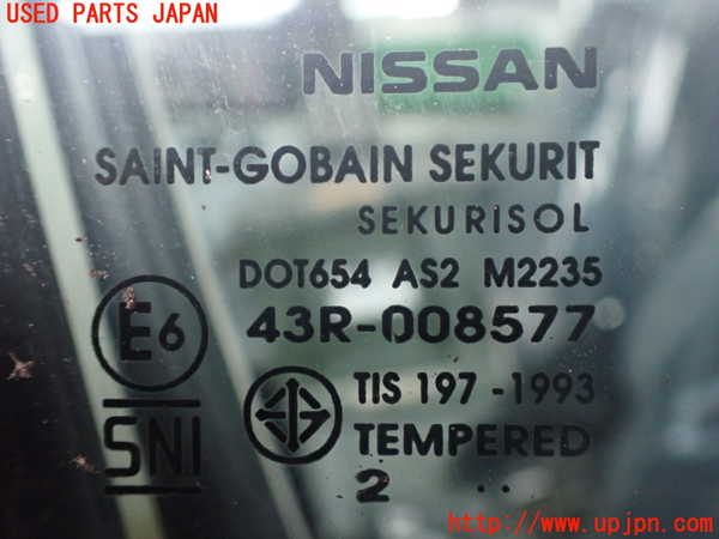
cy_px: 270
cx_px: 360
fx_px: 623
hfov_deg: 60.0
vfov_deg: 46.8
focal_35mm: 30
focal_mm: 5.4
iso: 800
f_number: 2.3
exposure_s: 1/125
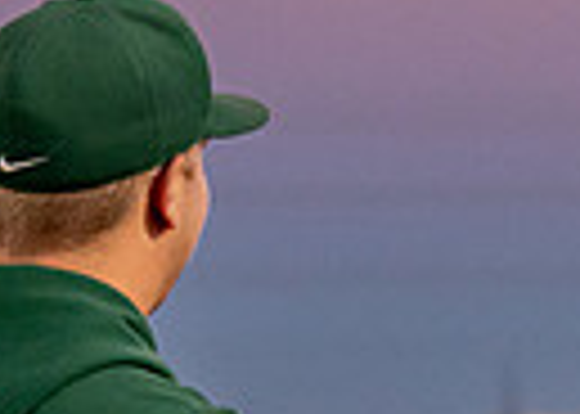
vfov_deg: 3.0
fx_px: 7903
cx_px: 1026
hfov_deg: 4.2
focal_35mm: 480
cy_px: 589
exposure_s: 1/1000
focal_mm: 70
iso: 1000
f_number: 2.8
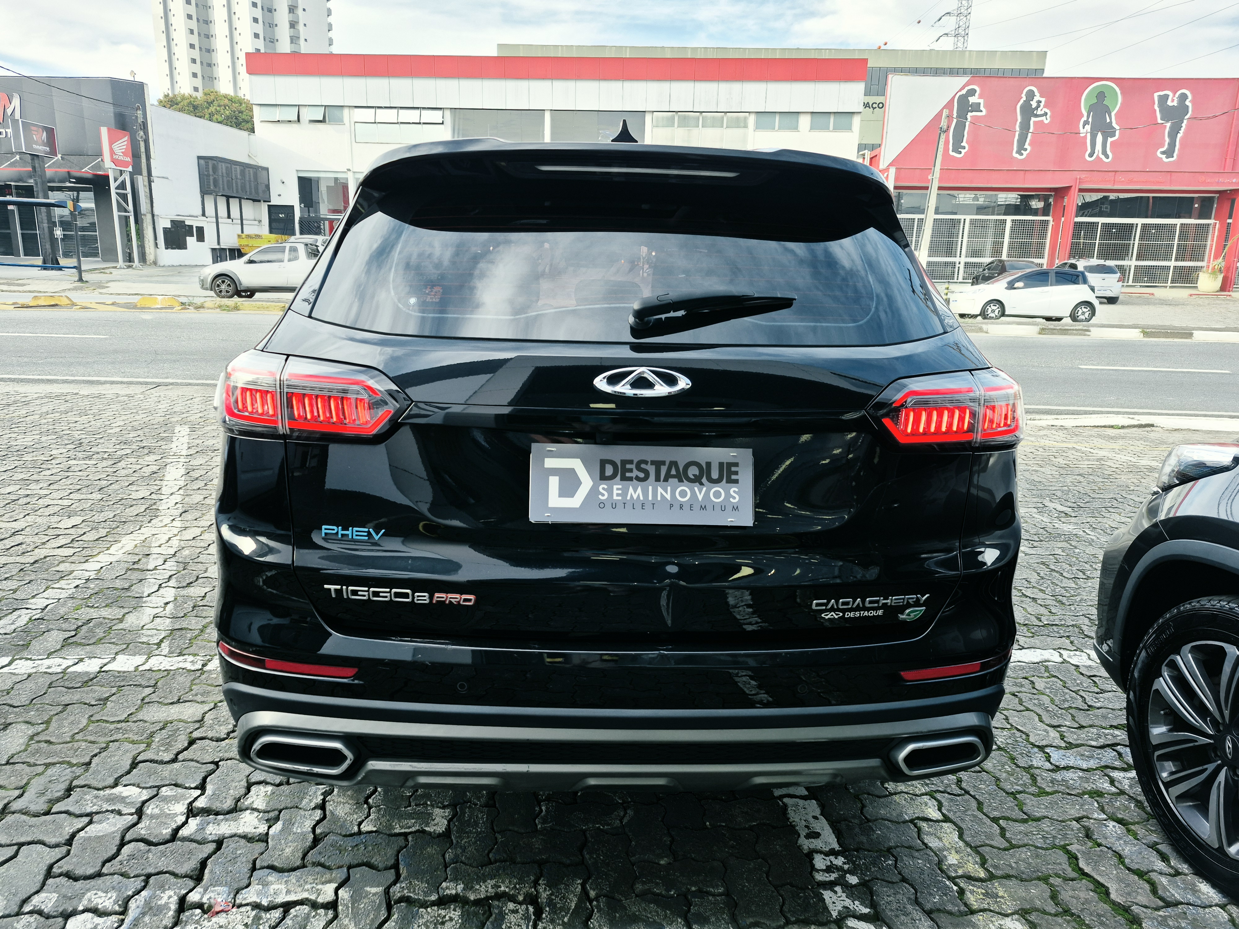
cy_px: 464
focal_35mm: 23
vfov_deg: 58.9
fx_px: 823
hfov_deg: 73.9
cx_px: 620
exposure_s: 1/208
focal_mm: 5.4
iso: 25
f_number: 1.8
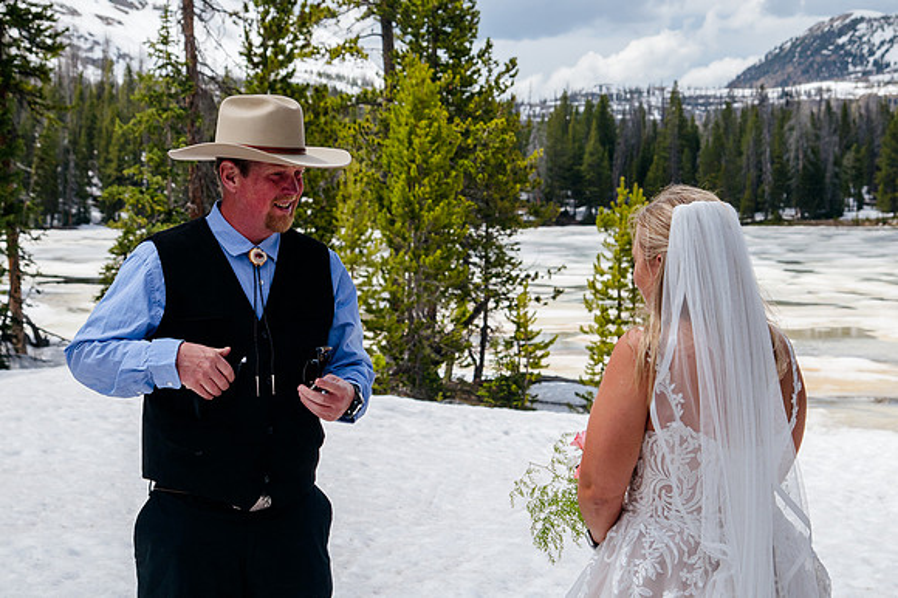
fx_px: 2331
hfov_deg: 21.8
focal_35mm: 93
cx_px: 458
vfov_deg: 14.6
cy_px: 225
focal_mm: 65
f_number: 8
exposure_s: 1/640
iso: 200
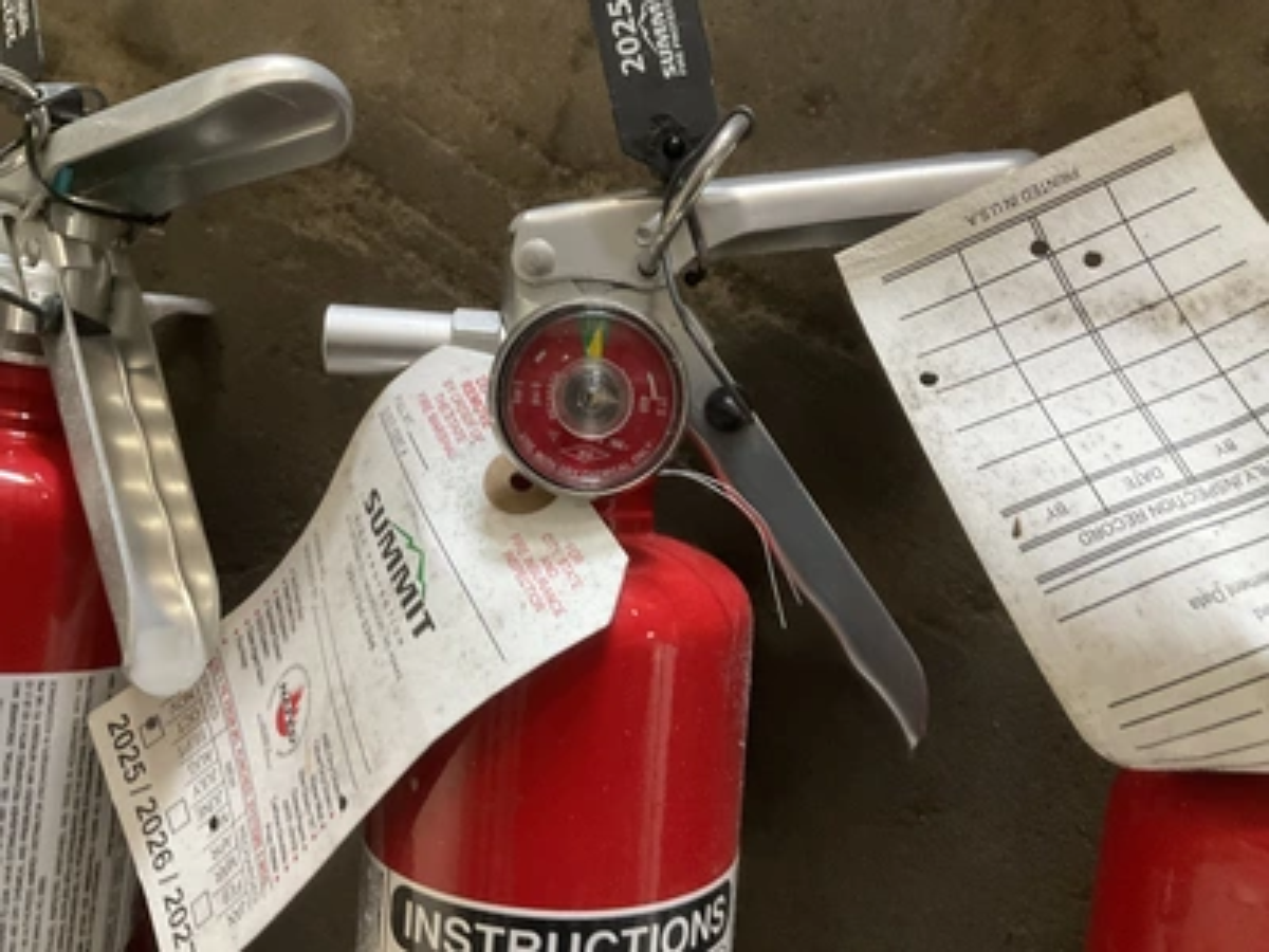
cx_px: 634
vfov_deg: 48.2
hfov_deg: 61.7
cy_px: 476
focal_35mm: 29
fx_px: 1063
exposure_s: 1/60
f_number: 1.8
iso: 160
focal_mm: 3
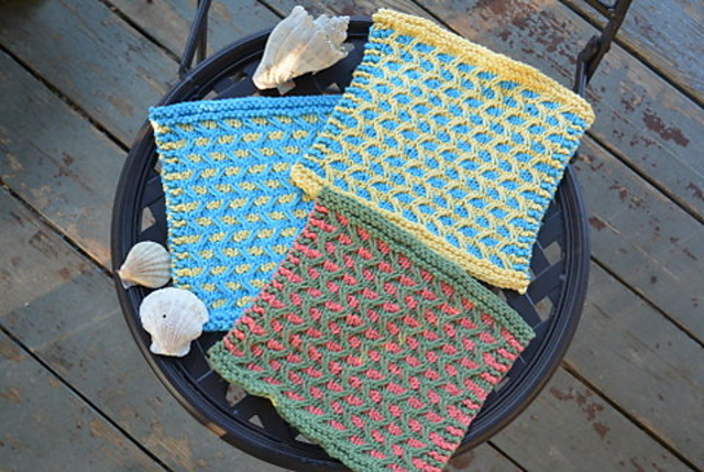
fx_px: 862
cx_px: 352
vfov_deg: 30.6
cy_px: 236
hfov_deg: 44.4
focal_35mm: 44
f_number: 4.2
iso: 800
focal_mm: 16.6
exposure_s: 1/125
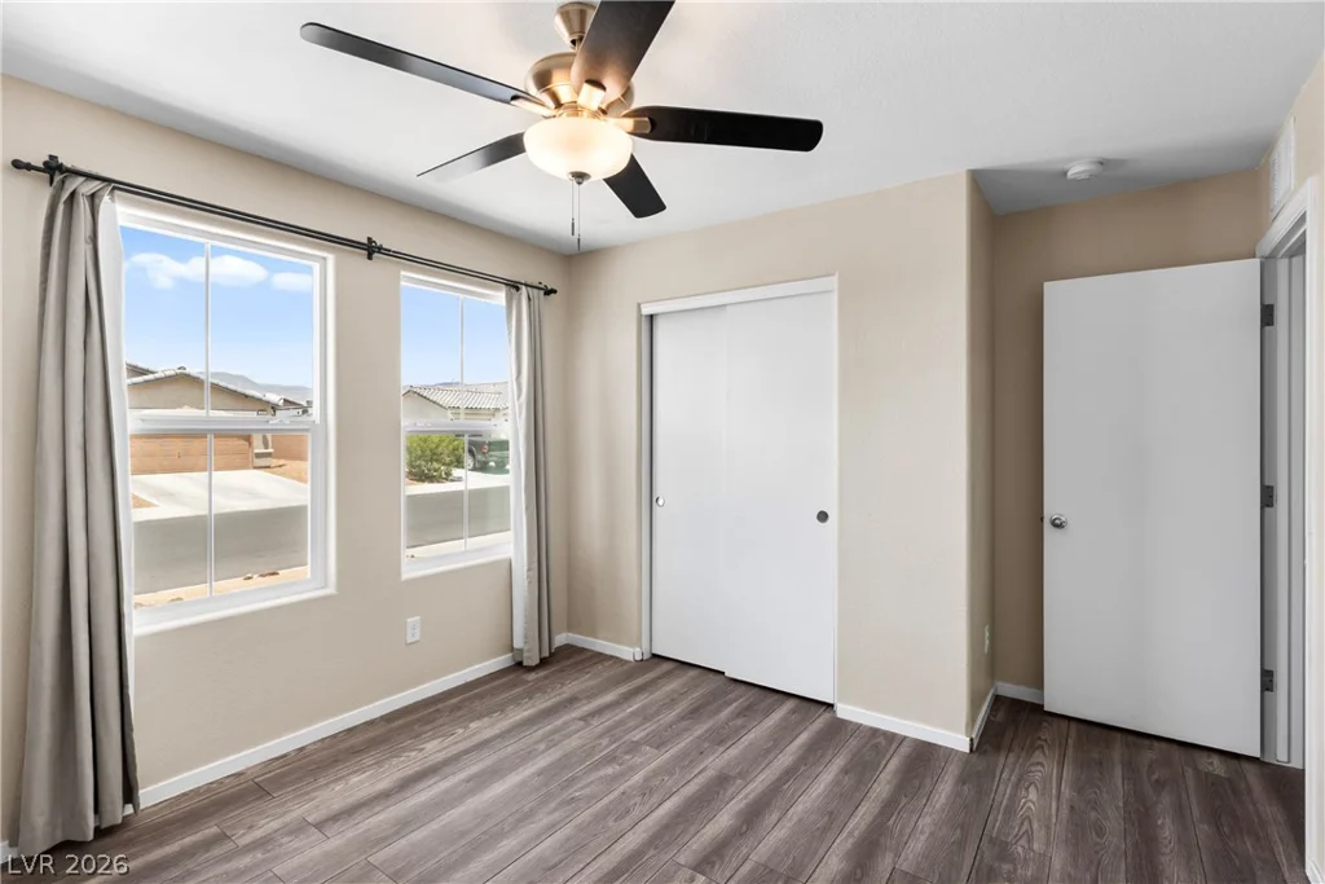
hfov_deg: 93.3
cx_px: 662
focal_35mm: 17
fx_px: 626
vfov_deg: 70.5
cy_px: 442
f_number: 8
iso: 400
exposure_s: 1/25
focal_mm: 17
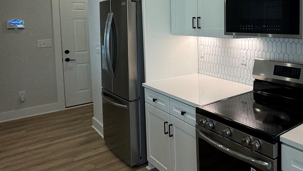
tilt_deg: -9.4
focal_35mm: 32
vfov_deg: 35.7
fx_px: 257
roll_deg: +2.5
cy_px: 40
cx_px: 280
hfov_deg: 52.6
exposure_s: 1/120
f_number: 2.2
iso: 80
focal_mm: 2.22
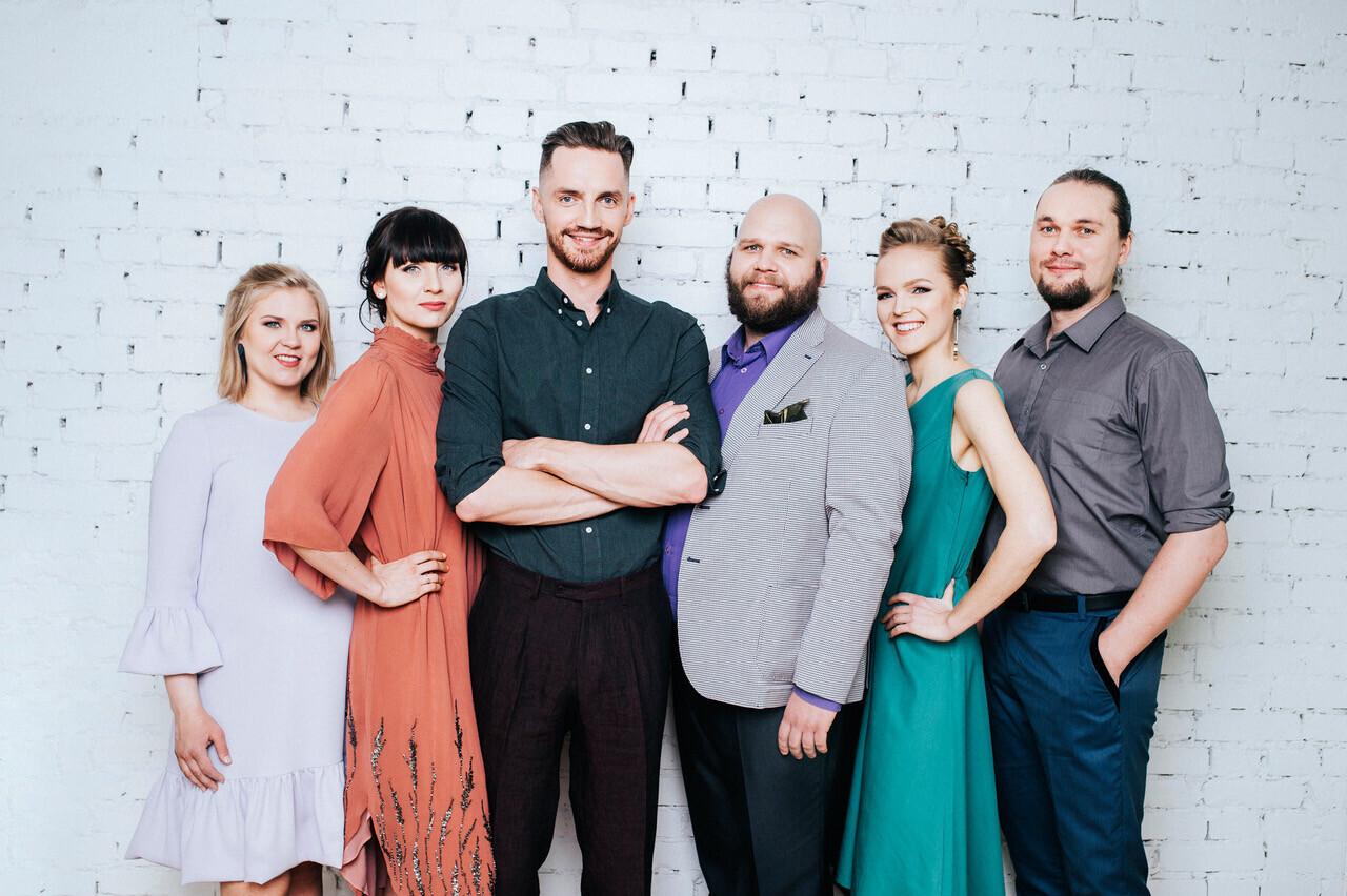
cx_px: 674
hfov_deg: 54.5
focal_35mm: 35
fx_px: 1309
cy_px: 448
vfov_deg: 37.8
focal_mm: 35
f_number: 4
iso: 250
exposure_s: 1/160
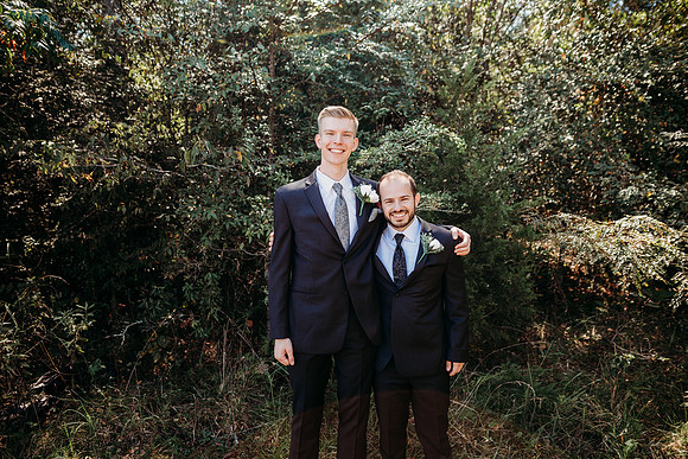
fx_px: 459
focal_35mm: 24
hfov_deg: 73.7
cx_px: 344
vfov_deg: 53.2
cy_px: 230
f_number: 2.8
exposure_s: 1/400
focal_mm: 24
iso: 125
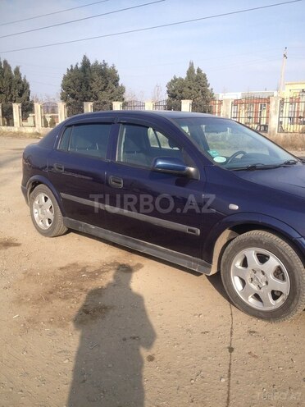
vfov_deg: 52.6
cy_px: 204
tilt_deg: -11.0
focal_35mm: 35
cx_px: 152
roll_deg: +1.7
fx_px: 411
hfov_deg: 40.7
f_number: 2.4
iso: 50
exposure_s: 1/890
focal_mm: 4.28
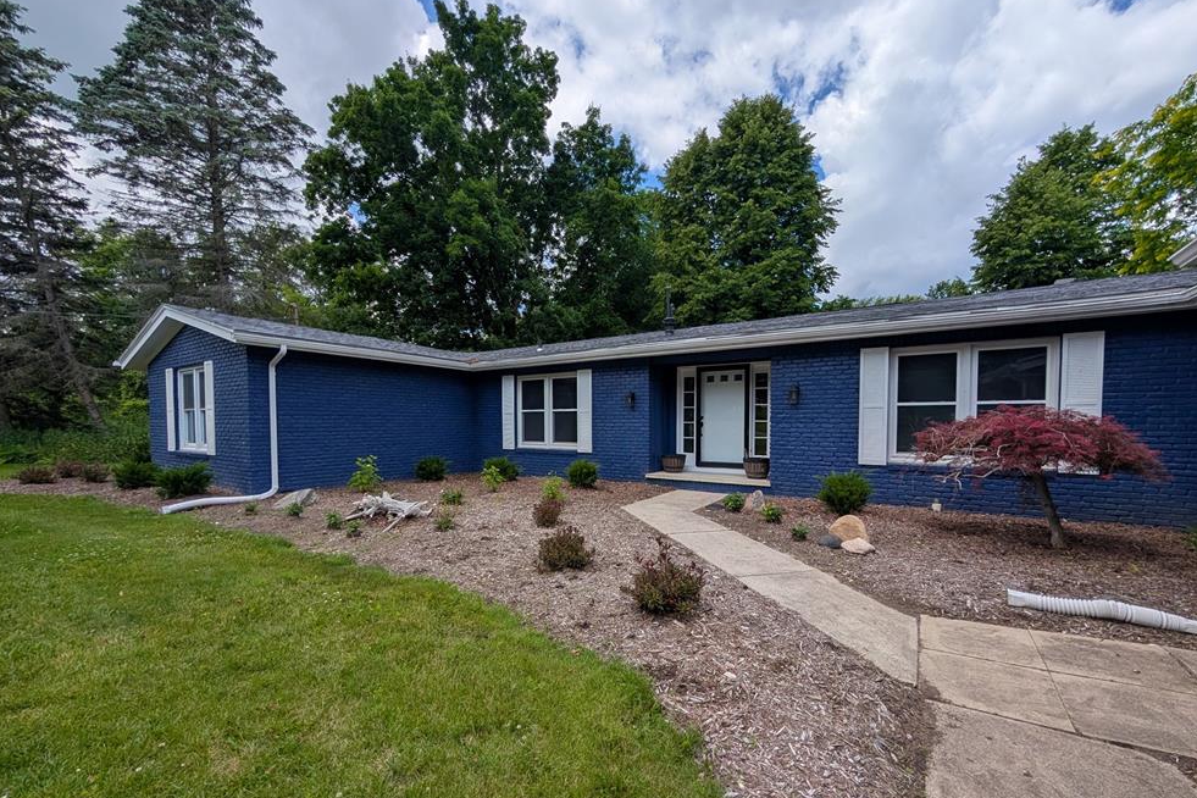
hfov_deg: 108.3
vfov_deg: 85.2
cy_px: 436
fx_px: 432
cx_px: 613
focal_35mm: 13
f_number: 1.7
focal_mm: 2.02
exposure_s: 1/3663
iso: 55
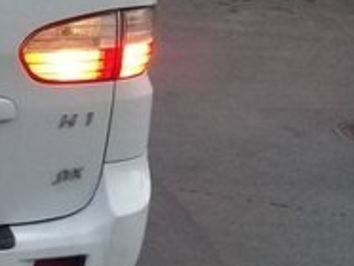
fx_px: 1126
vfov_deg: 13.4
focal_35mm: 110
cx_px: -226
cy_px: 20
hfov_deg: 15.9
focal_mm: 3.3
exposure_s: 1/24
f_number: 2.2
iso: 160
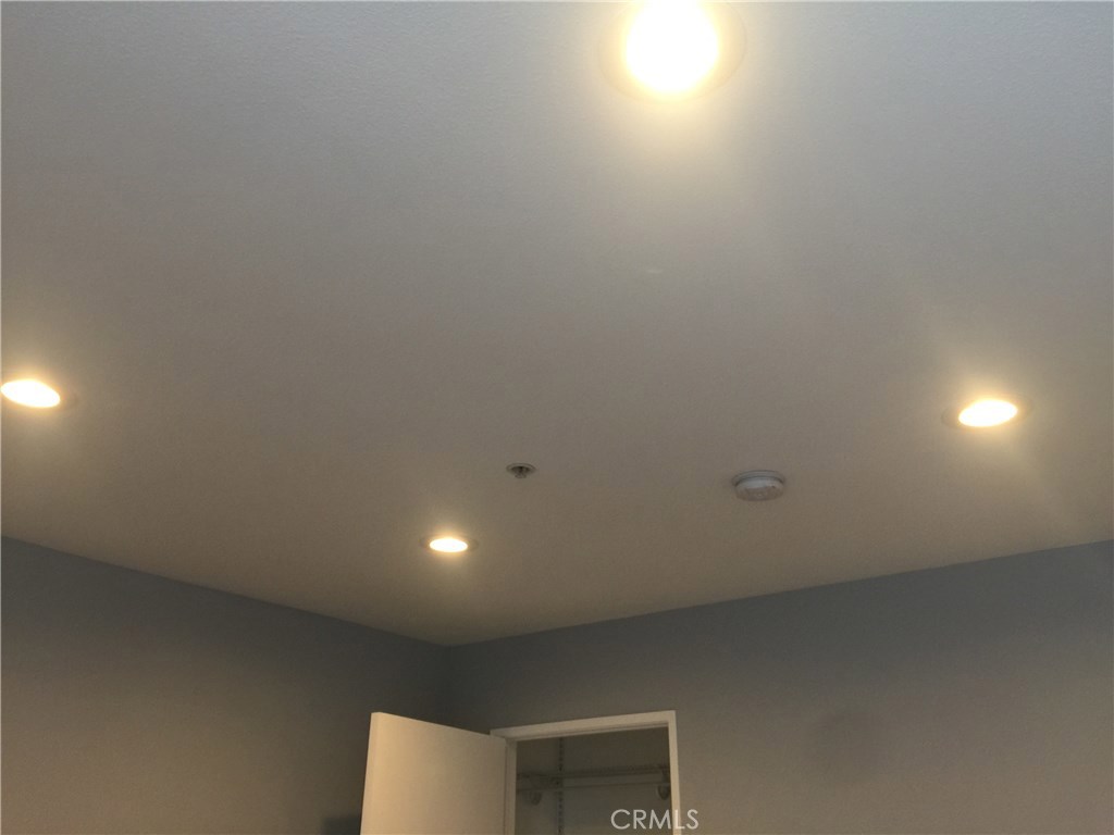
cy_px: 418
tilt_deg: +25.7
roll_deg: -2.0
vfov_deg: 48.2
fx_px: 933
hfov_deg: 61.7
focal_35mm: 29
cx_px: 557
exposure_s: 1/30
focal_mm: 4.15
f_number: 2.2
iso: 50
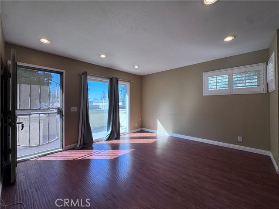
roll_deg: +0.1
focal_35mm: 14
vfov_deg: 85.6
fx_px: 113
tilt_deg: -0.3
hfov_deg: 102.1
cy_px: 104
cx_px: 140
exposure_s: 1/209
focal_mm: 2.22
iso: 40
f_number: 2.2
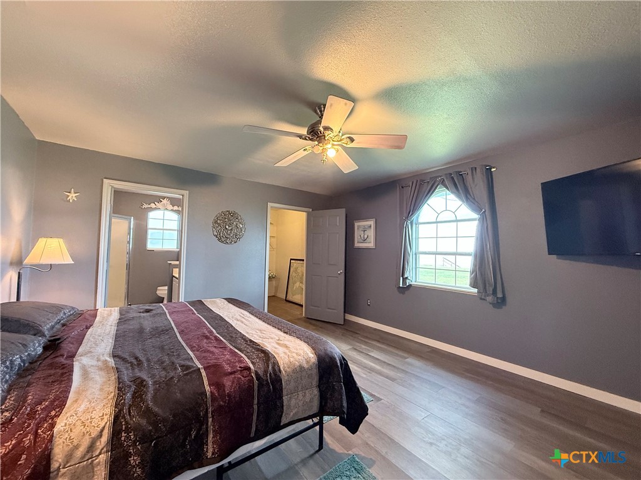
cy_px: 240
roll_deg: -1.6
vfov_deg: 85.7
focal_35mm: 14
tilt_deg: +1.9
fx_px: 259
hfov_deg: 102.1
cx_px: 320
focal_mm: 2.22
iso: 500
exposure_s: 1/60
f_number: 2.2
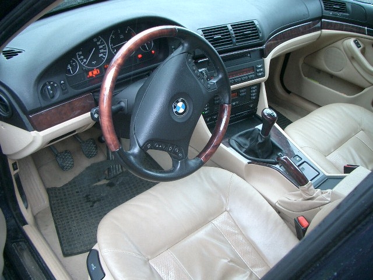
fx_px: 377
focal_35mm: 35
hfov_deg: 52.6
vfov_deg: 40.7
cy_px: 140
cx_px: 186
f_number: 2.6
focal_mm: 5.8
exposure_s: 1/50
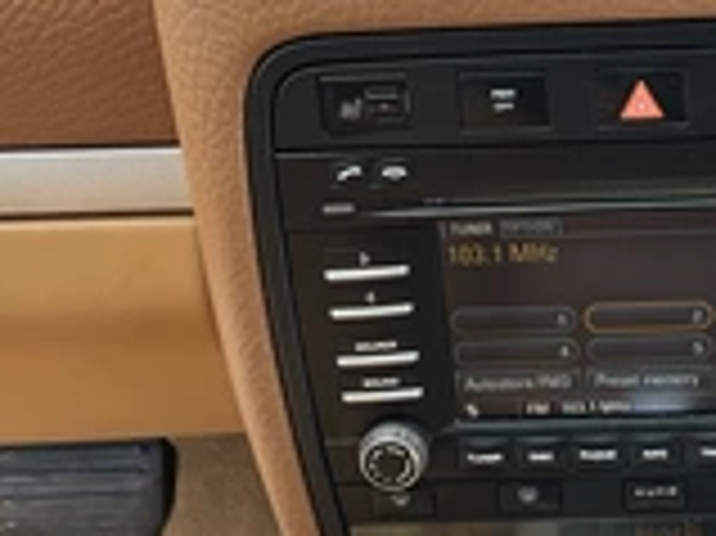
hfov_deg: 25.9
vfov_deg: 20.1
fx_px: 1509
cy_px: 297
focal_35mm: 73
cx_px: 635
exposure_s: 1/152
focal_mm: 3
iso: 32
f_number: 1.8
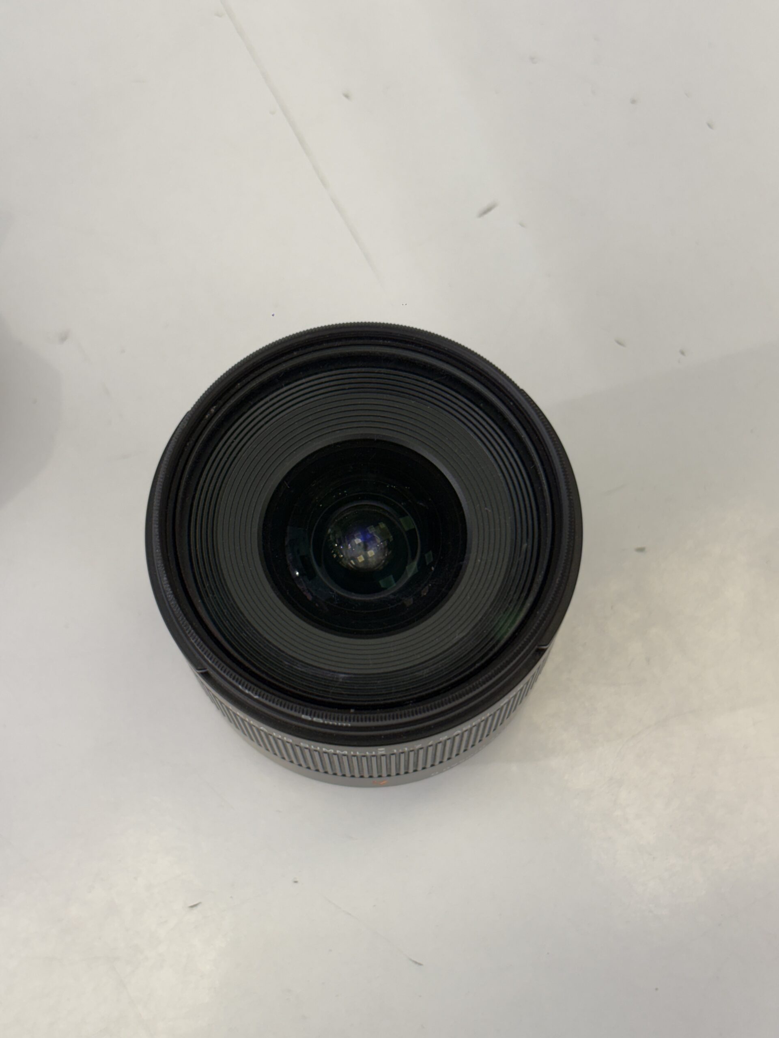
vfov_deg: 36.8
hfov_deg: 28.0
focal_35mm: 52
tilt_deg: -72.8
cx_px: 390
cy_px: 519
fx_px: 1560
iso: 25
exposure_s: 1/136
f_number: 1.6
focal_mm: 5.96
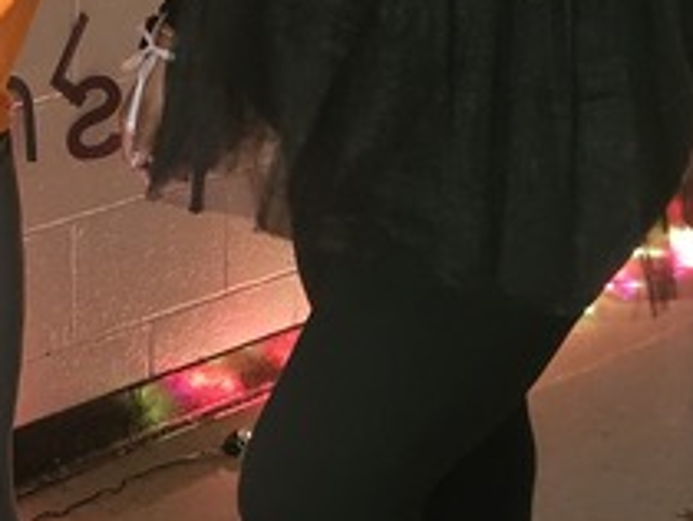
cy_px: -122
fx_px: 2245
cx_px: -538
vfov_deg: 12.9
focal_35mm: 112
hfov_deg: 15.3
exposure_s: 1/17.2
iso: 1250
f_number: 1.7
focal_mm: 6.3
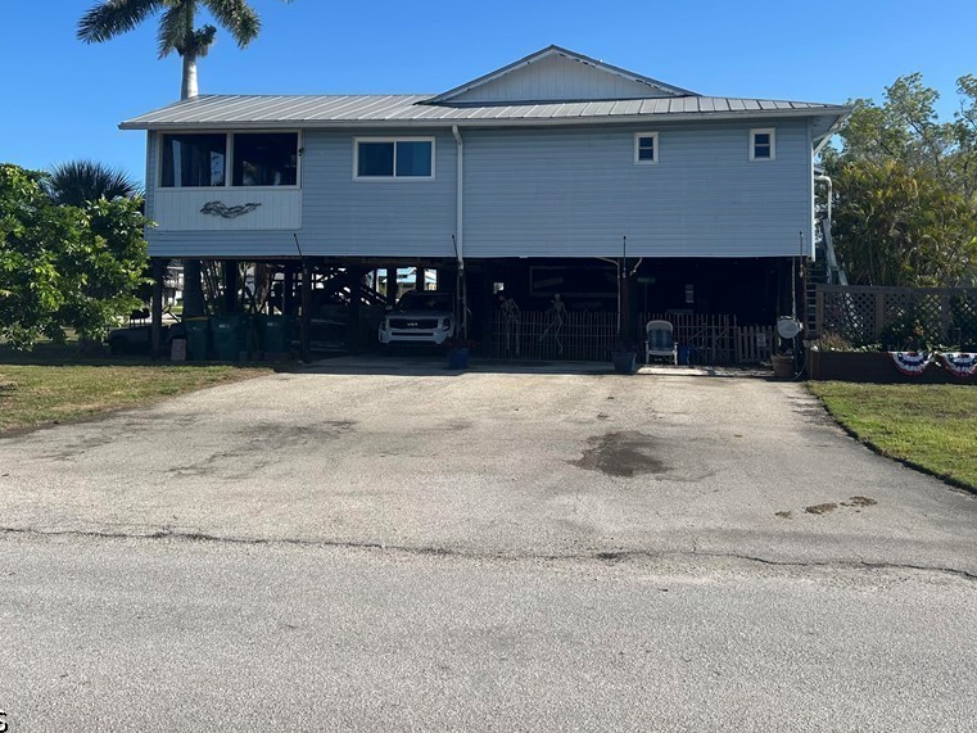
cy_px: 249
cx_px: 503
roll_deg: -0.6
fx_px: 988
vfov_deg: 40.2
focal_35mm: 35
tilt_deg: +4.5
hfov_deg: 52.6
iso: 50
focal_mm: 5.7
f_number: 1.5
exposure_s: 1/4444
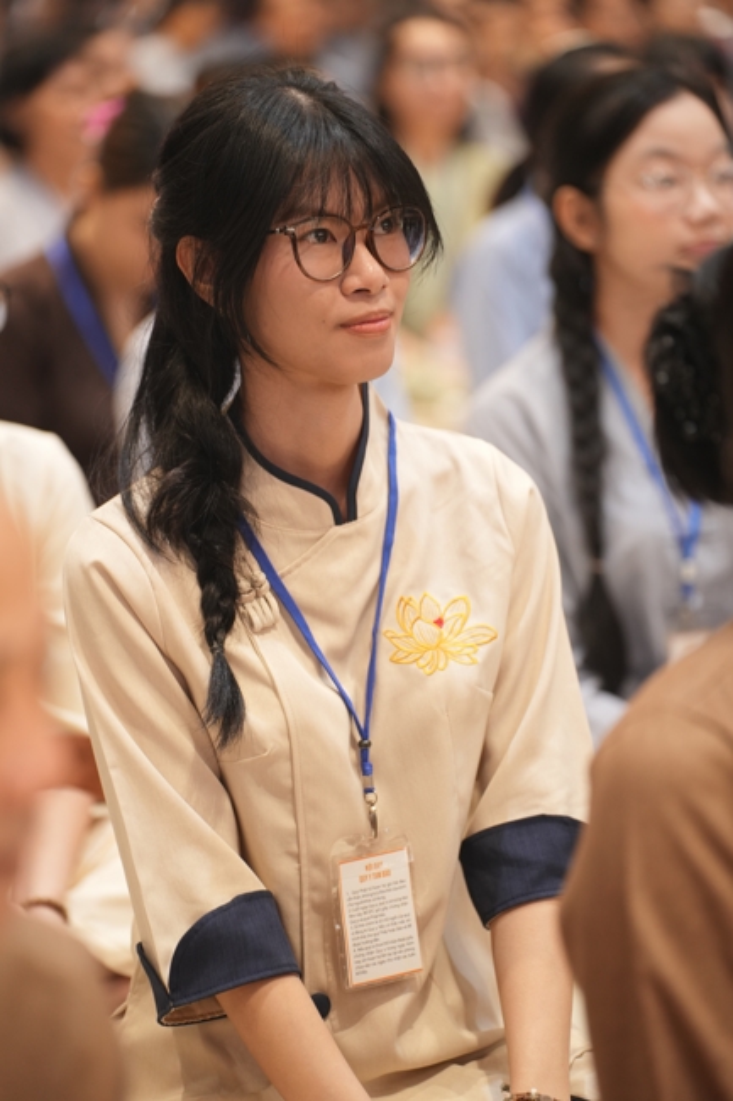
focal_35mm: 126
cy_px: 550
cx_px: 366
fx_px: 3850
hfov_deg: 10.9
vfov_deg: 16.3
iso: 1250
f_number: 2.8
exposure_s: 1/80
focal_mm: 126
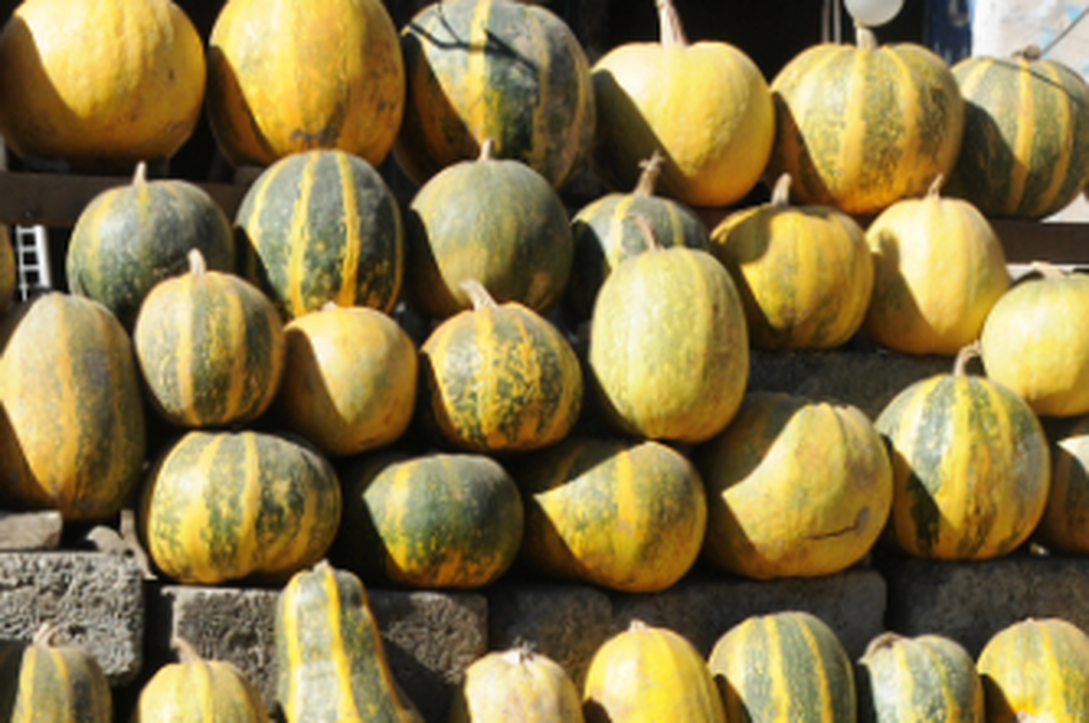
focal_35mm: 108
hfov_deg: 18.8
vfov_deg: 12.1
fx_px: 3262
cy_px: 1031
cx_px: 255
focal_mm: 24
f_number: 7.1
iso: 250
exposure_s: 1/1000
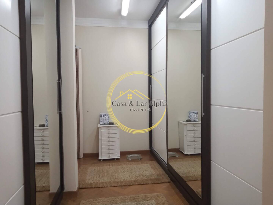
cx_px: 136
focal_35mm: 20
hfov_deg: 81.7
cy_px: 102
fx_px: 158
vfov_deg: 66.0
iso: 367
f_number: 2
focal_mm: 3.54
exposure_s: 1/40
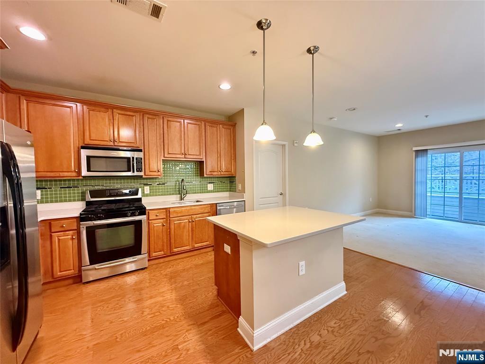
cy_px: 182
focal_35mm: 14
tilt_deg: -1.8
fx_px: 196
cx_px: 242
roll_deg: +0.7
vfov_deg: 85.7
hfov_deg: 102.1
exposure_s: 1/60
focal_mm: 2.22
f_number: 2.2
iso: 800
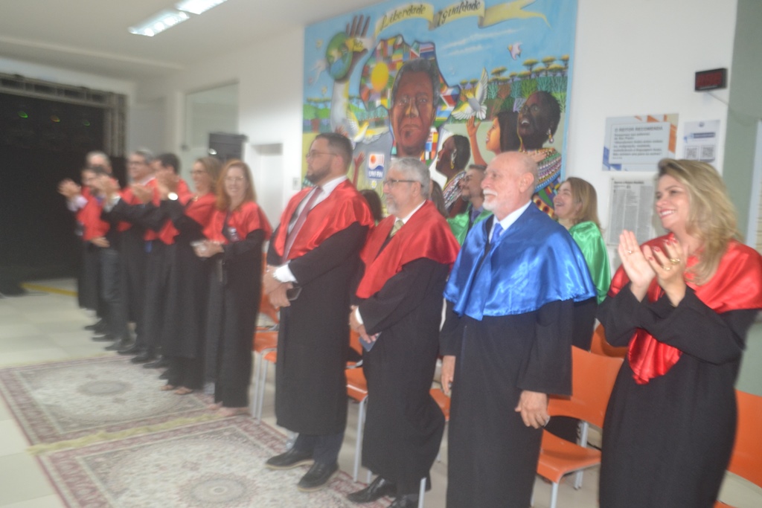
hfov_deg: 61.9
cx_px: 381
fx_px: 635
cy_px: 254
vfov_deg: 43.6
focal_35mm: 30
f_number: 3.8
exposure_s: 1/60
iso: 1250
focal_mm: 20
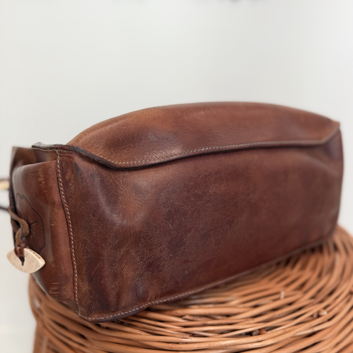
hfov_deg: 55.6
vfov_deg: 55.2
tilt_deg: -21.2
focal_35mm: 29
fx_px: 335
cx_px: 180
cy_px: 214
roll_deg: -1.3
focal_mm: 6.76
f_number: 1.78
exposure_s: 1/100
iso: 100
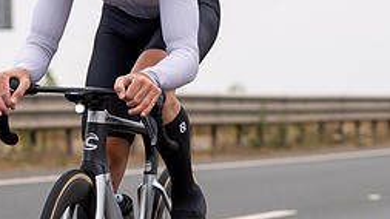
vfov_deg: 4.3
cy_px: 248
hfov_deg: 7.7
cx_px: 84
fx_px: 2904
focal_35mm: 281
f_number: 3.5
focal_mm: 75
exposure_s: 1/800
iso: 100
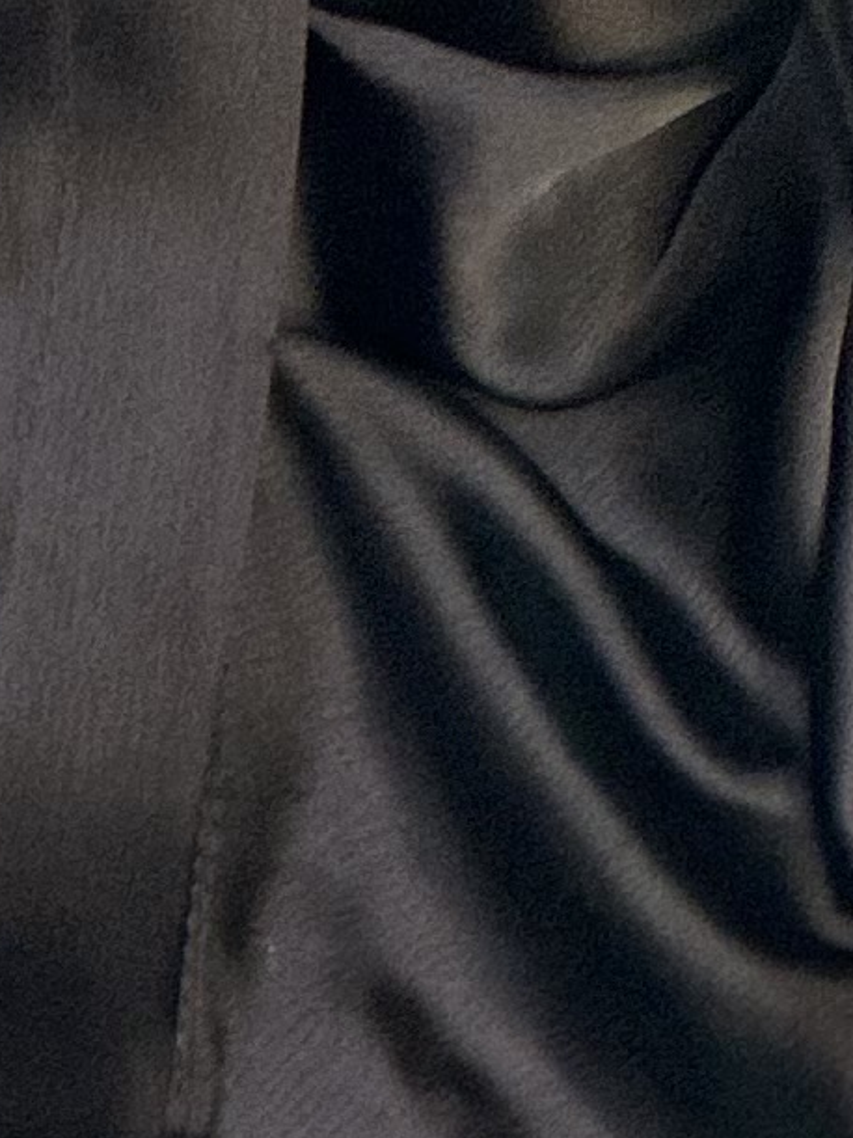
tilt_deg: -9.0
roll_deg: +0.4
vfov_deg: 3.8
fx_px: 16697
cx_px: 345
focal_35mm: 508
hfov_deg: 2.9
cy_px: -2416
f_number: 2.8
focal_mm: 9
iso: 200
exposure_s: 1/33
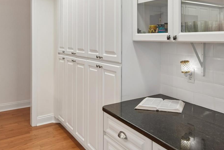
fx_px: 205
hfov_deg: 55.8
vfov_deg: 39.3
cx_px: 153
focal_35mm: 33
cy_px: 46
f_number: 8
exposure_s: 1/13
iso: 400
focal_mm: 19
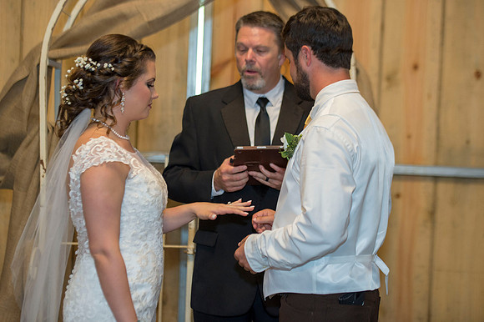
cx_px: 242
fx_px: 1236
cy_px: 161
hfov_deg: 22.2
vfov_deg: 14.8
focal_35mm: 92
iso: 1600
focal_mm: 92
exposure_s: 1/160
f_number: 2.8
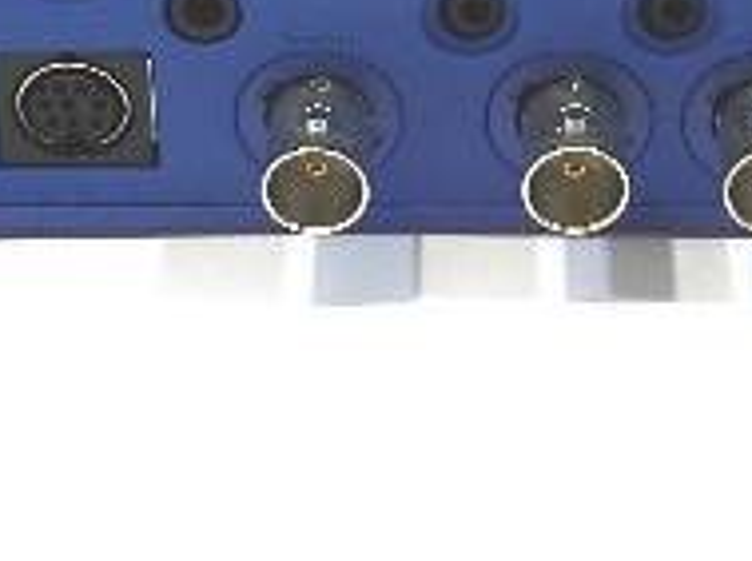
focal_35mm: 129
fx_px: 2797
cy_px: -95
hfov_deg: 15.3
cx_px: 489
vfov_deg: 11.3
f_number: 4
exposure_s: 1/30
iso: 160
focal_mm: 6.7
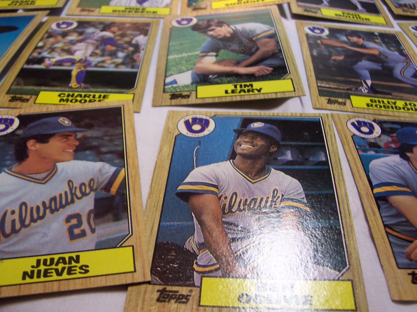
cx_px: 208
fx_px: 446
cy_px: 156
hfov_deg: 50.1
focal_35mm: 37
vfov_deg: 38.7
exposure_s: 1/30
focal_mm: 5.6
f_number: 2.8
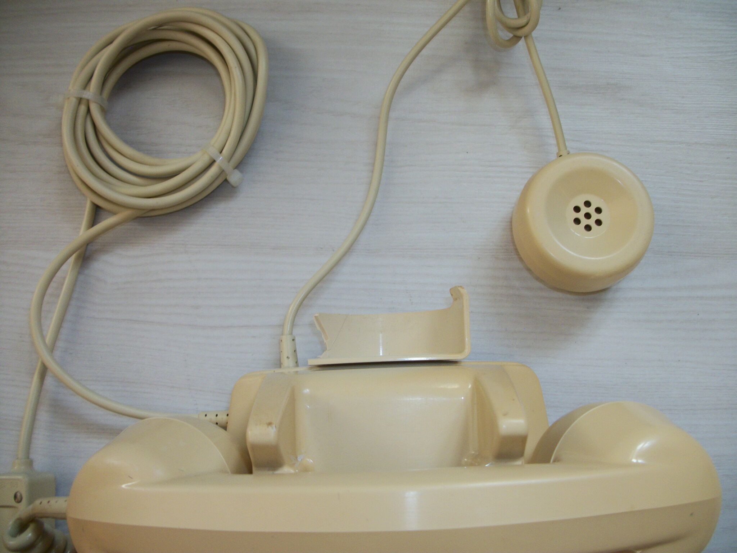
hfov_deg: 56.8
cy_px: 276
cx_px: 368
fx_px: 681
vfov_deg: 44.2
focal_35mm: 32
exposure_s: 1/30
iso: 80
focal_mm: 5.7
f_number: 2.9
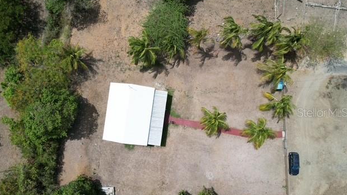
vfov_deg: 47.5
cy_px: 112
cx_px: 170
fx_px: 221
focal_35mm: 24
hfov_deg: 76.3
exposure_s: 1/3200
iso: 200
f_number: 2.8
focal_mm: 8.38
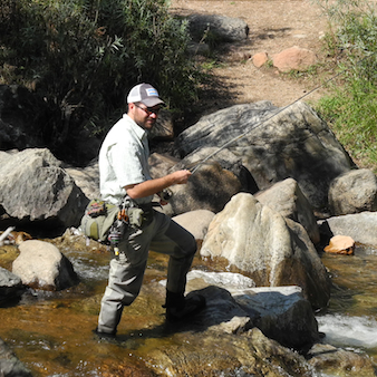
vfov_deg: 9.9
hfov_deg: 9.9
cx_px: 207
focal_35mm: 177
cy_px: 230
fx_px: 2181
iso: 100
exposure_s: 1/520
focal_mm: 20.1
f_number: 4.5
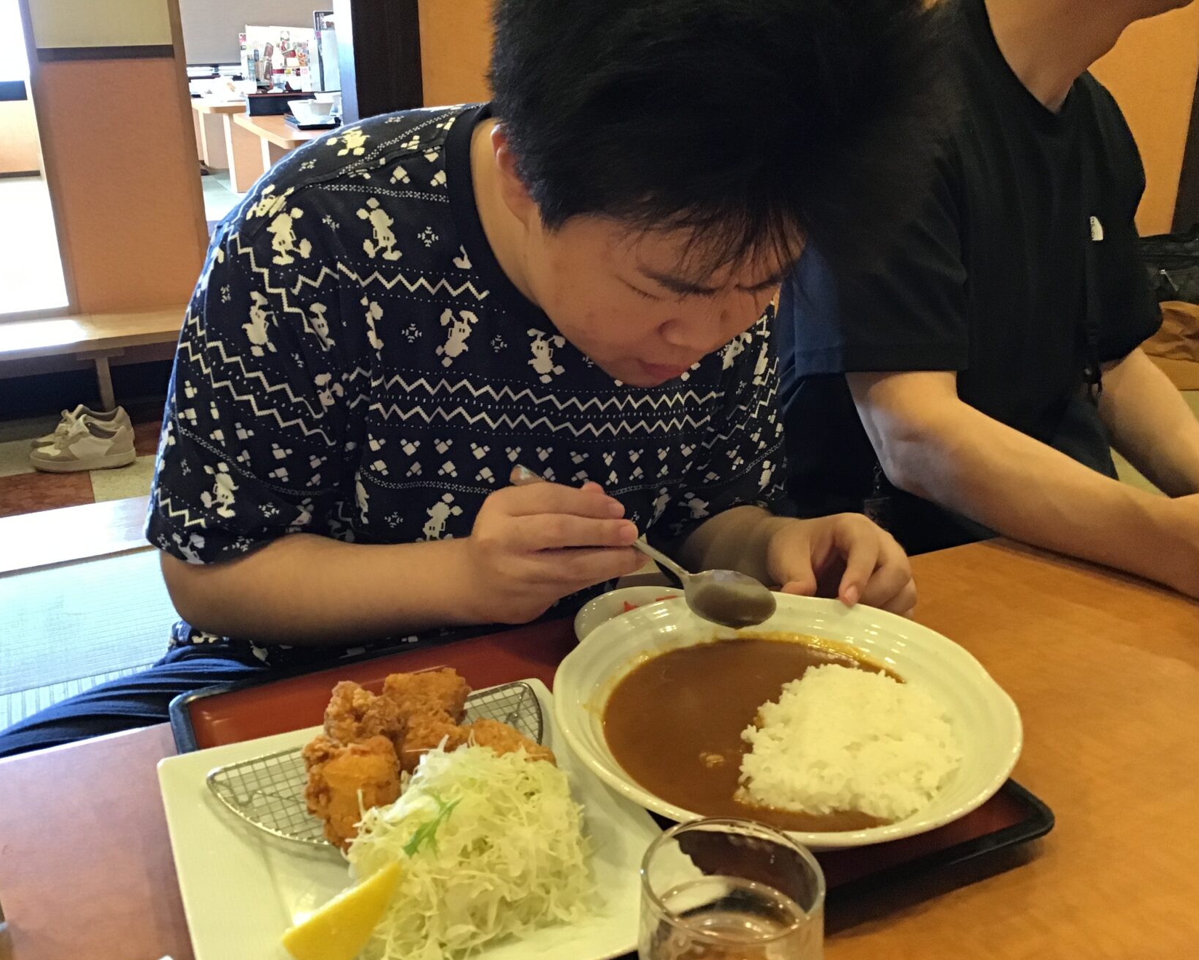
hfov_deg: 54.2
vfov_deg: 44.5
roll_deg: -1.3
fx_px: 1171
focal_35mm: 33
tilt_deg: -23.8
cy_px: 490
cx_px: 552
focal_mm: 3.3
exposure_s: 1/30
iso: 125
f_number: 2.4
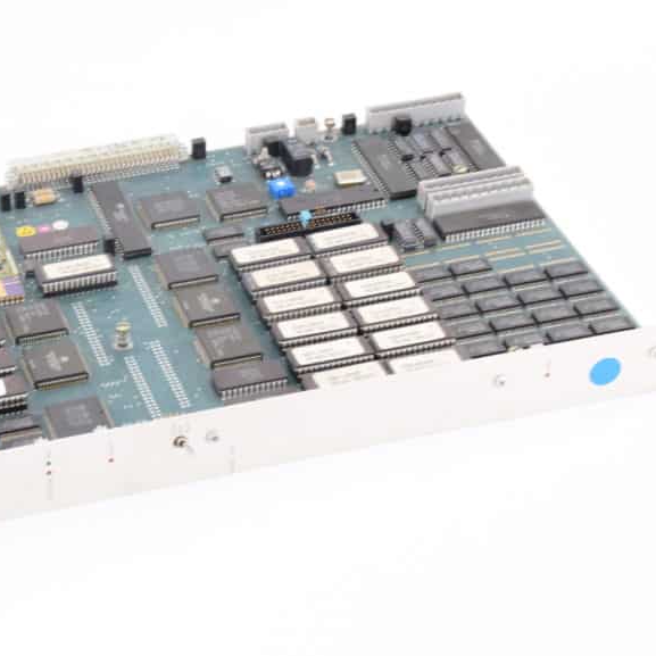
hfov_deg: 17.0
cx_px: 151
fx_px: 2182
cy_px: 297
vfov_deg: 17.1
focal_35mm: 102
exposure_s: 1/20
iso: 200
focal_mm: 45
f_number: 13
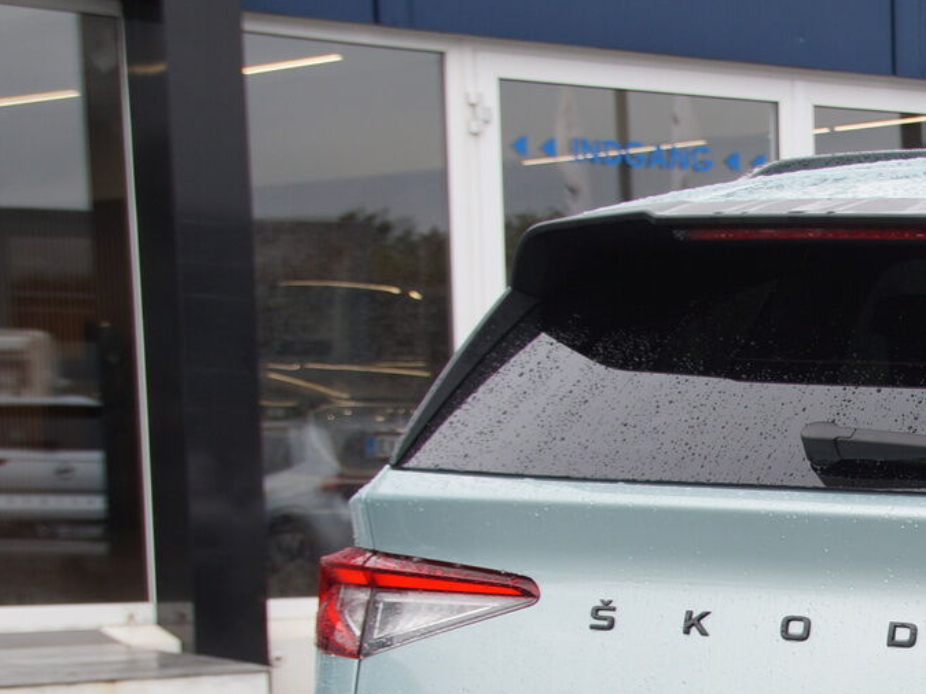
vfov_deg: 12.6
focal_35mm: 115
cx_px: 1261
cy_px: 775
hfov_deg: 16.1
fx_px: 3075
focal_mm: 28
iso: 100
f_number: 5.6
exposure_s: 1/125
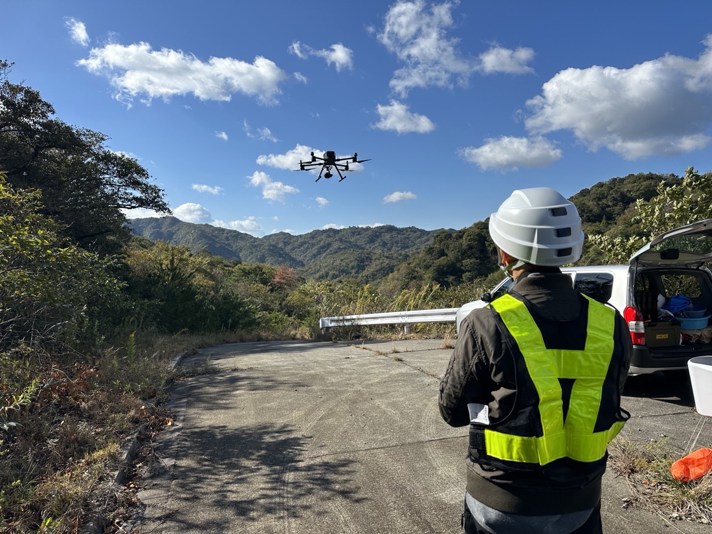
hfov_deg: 71.6
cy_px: 267
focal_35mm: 24
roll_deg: +1.8
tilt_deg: -1.8
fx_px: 494
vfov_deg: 56.8
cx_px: 356
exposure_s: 1/5525
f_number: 1.78
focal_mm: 6.86
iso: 80
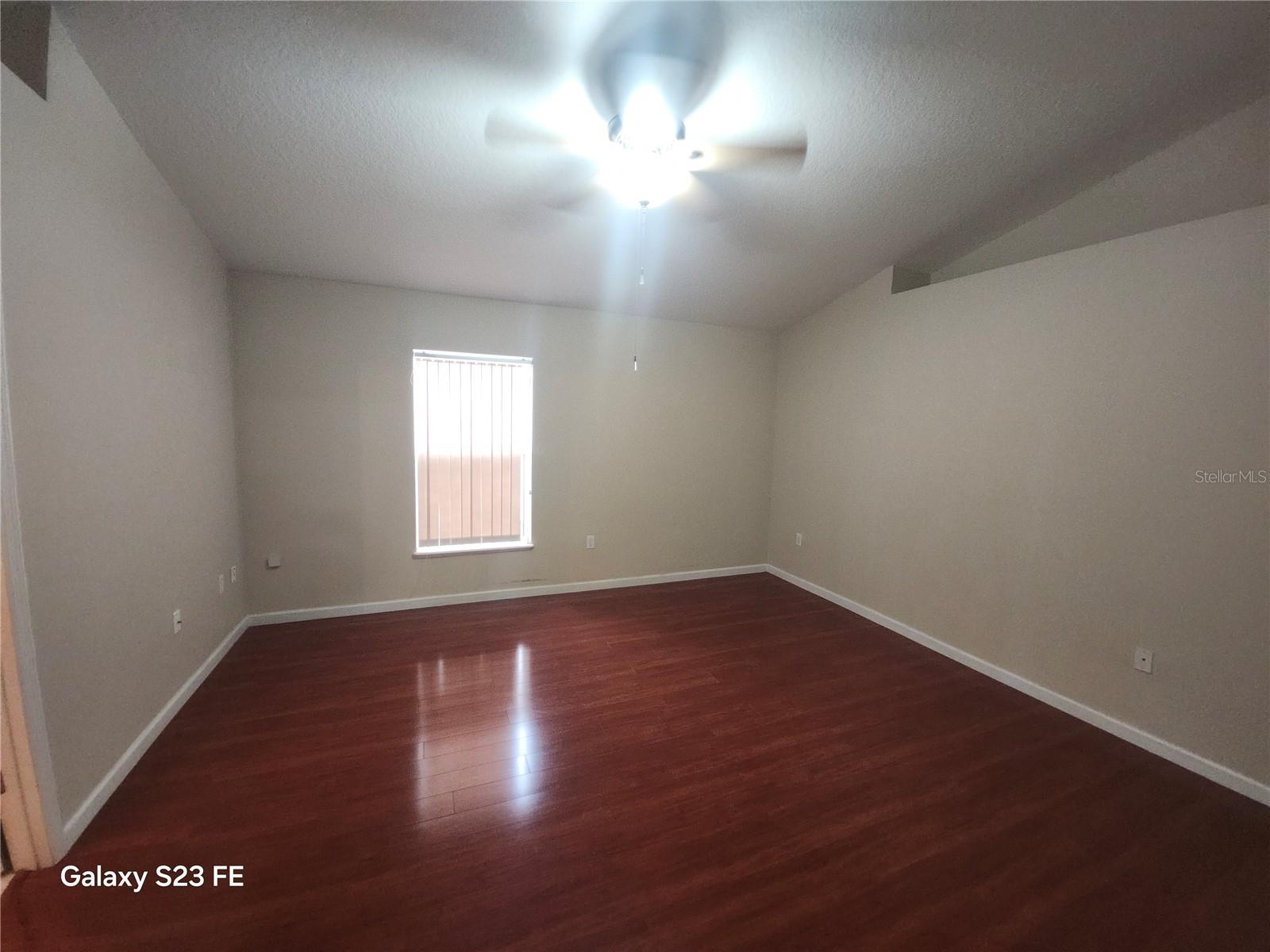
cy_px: 476
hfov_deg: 106.2
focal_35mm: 13
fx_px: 477
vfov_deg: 89.9
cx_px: 635
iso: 320
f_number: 2.2
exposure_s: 1/30
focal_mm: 1.74
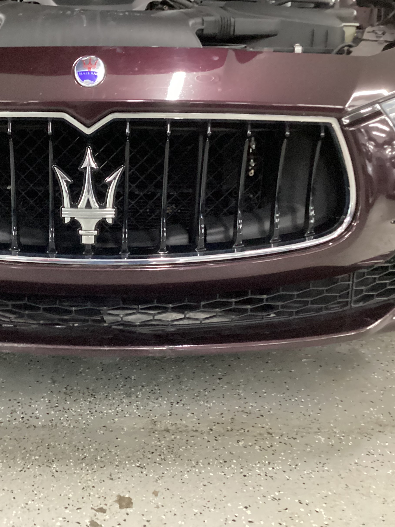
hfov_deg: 33.4
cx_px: 83
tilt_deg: -18.9
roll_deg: -0.9
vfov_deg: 44.8
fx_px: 639
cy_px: 263
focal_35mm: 42
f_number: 2.4
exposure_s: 1/30
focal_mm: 3.3
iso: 640
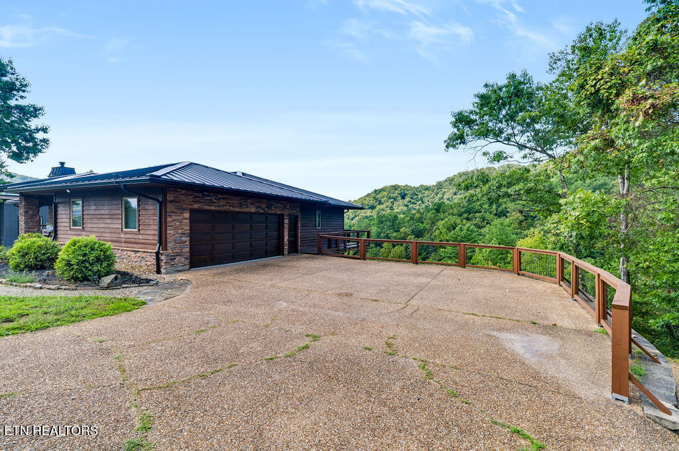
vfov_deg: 73.6
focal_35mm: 16
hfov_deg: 96.8
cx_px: 340
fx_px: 301
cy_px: 226
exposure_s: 1/1250
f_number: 8
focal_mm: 16
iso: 200
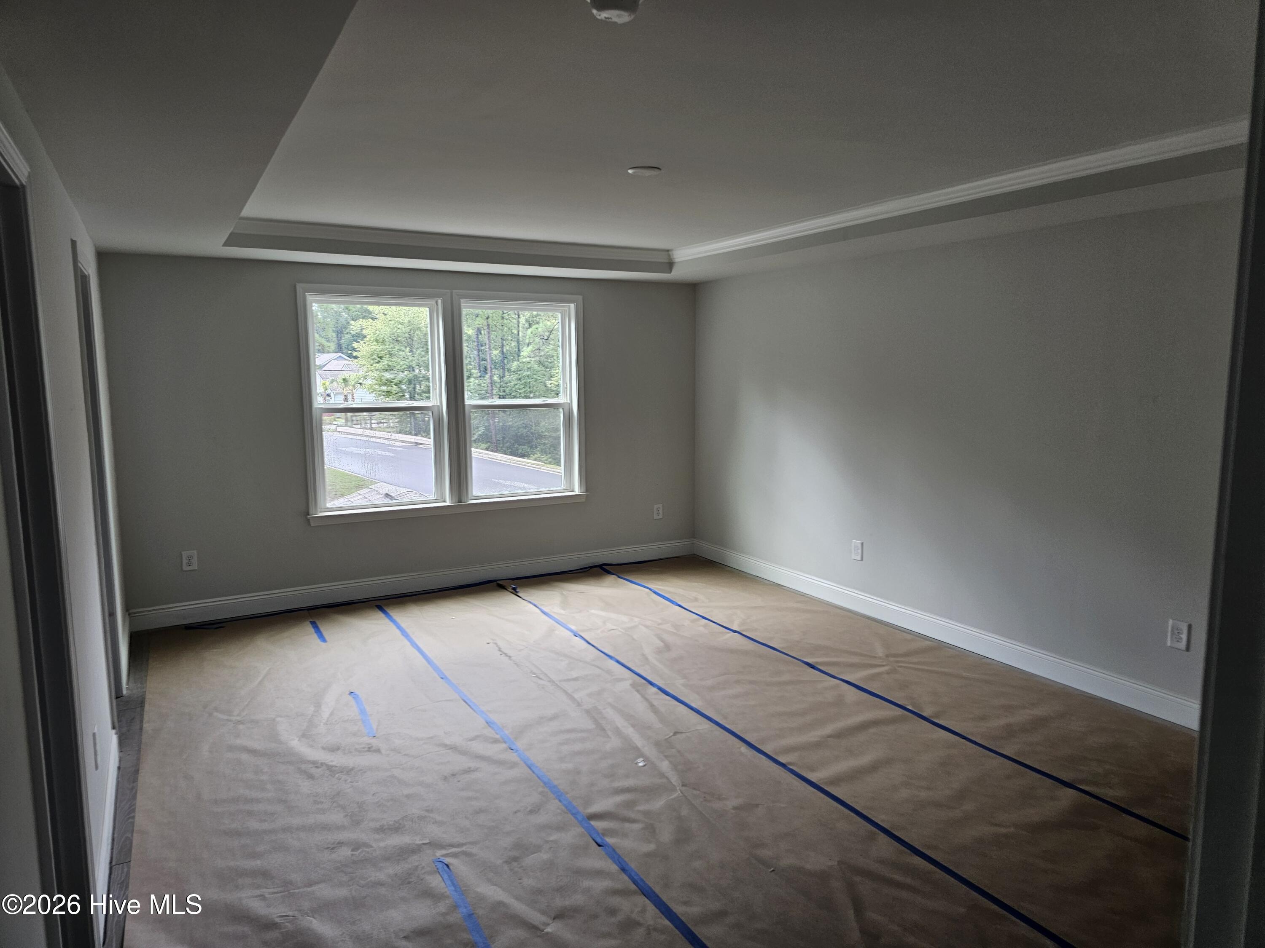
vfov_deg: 58.9
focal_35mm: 23
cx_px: 632
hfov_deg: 73.9
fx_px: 841
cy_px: 474
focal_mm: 6.3
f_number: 1.7
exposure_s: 1/75.9
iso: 50
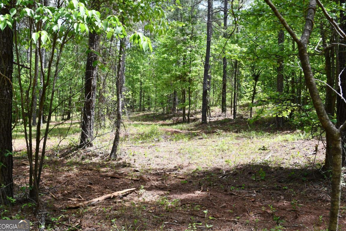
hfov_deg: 51.9
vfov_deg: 35.9
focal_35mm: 37
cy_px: 113
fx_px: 355
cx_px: 172
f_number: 6.3
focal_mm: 18
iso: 200
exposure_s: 1/250
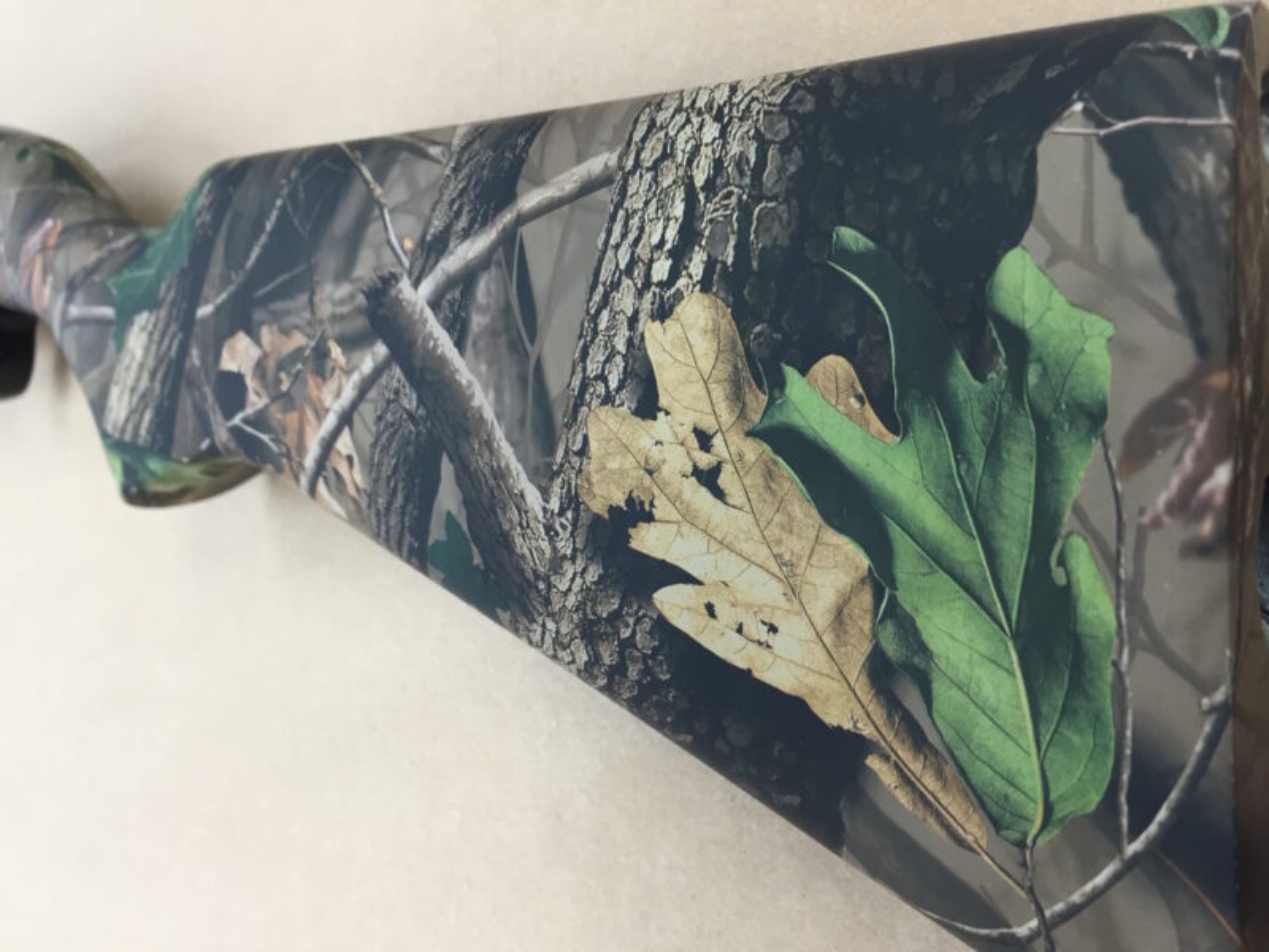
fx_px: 1063
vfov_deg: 48.2
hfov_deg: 61.7
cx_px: 634
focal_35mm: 29
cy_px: 476
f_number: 2.2
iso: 40
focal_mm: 4.15
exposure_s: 1/33
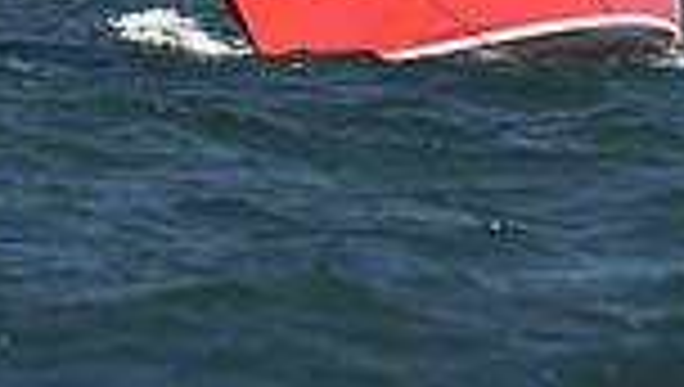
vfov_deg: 2.6
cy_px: -886
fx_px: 8409
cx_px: 389
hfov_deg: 4.7
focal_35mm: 463
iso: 250
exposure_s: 1/1000
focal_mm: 116
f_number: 4.5
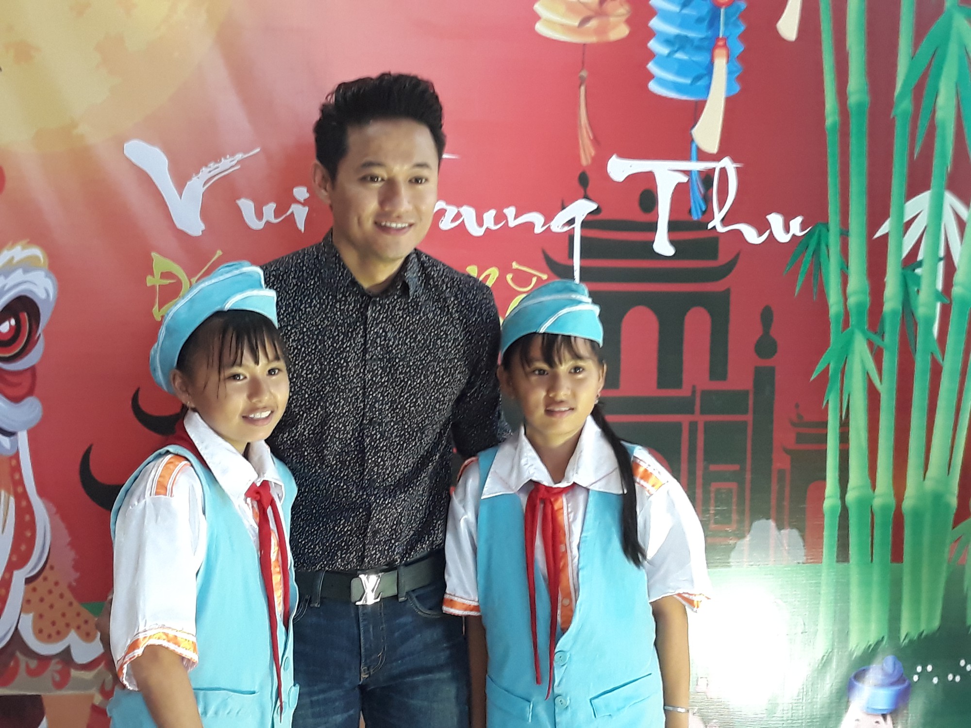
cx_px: 486
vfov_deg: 51.4
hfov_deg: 65.3
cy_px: 364
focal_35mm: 27
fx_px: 757
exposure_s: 1/25
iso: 160
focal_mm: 3.71
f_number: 1.7
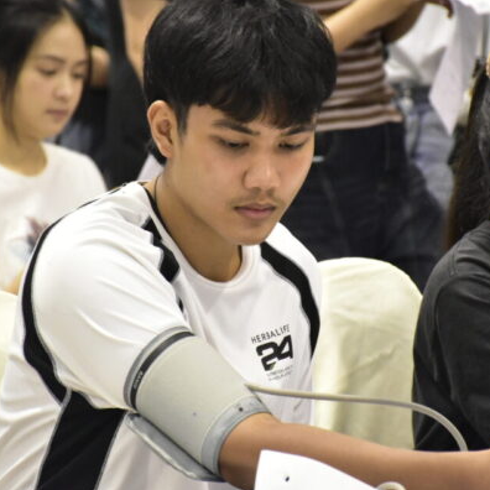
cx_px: 251
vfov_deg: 6.5
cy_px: 234
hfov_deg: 6.5
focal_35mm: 268
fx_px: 4292
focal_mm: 130
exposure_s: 1/125
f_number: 5.6
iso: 6400
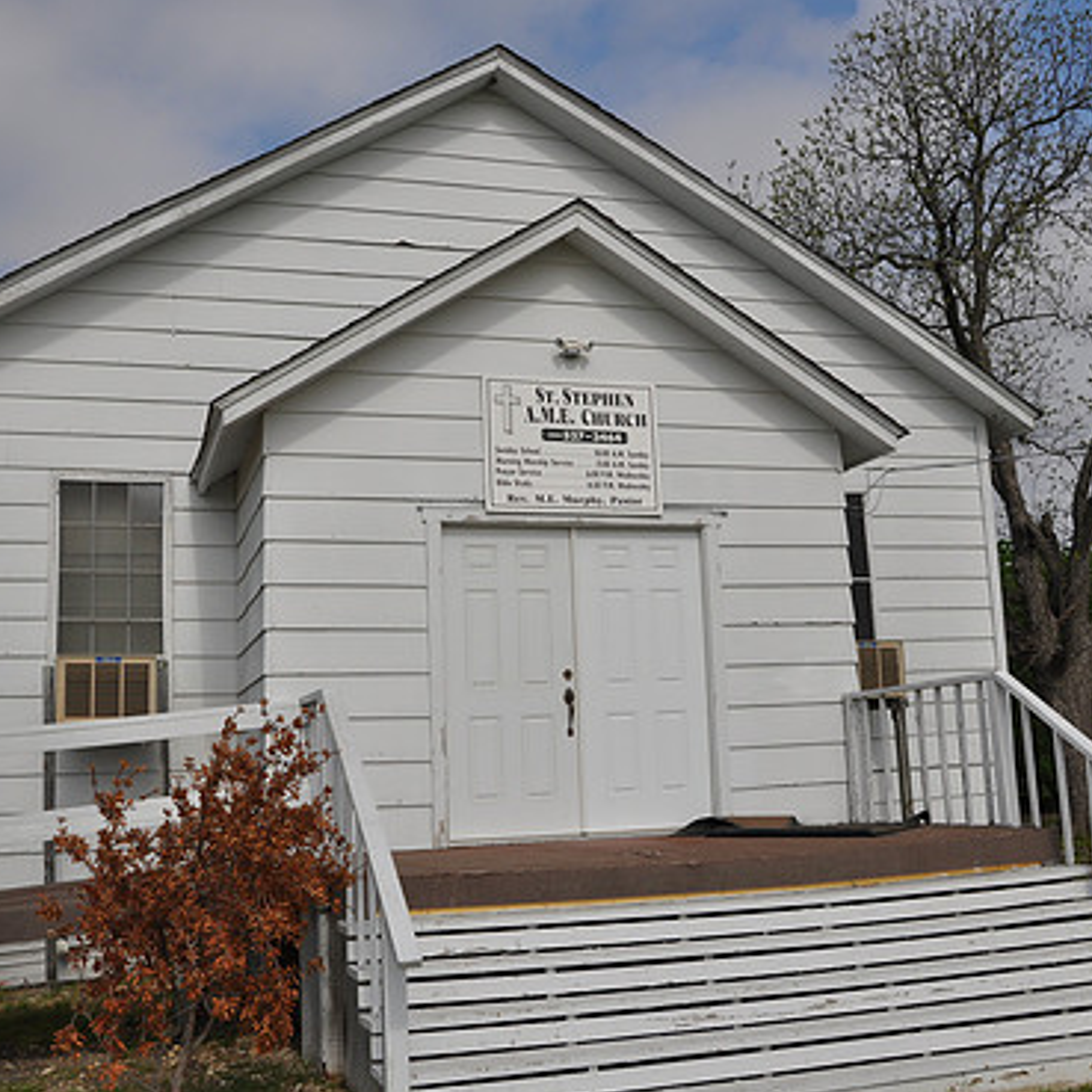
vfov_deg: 46.0
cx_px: 527
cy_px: 540
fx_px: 1285
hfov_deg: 46.0
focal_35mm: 36
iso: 200
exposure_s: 1/320
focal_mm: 18
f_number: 9
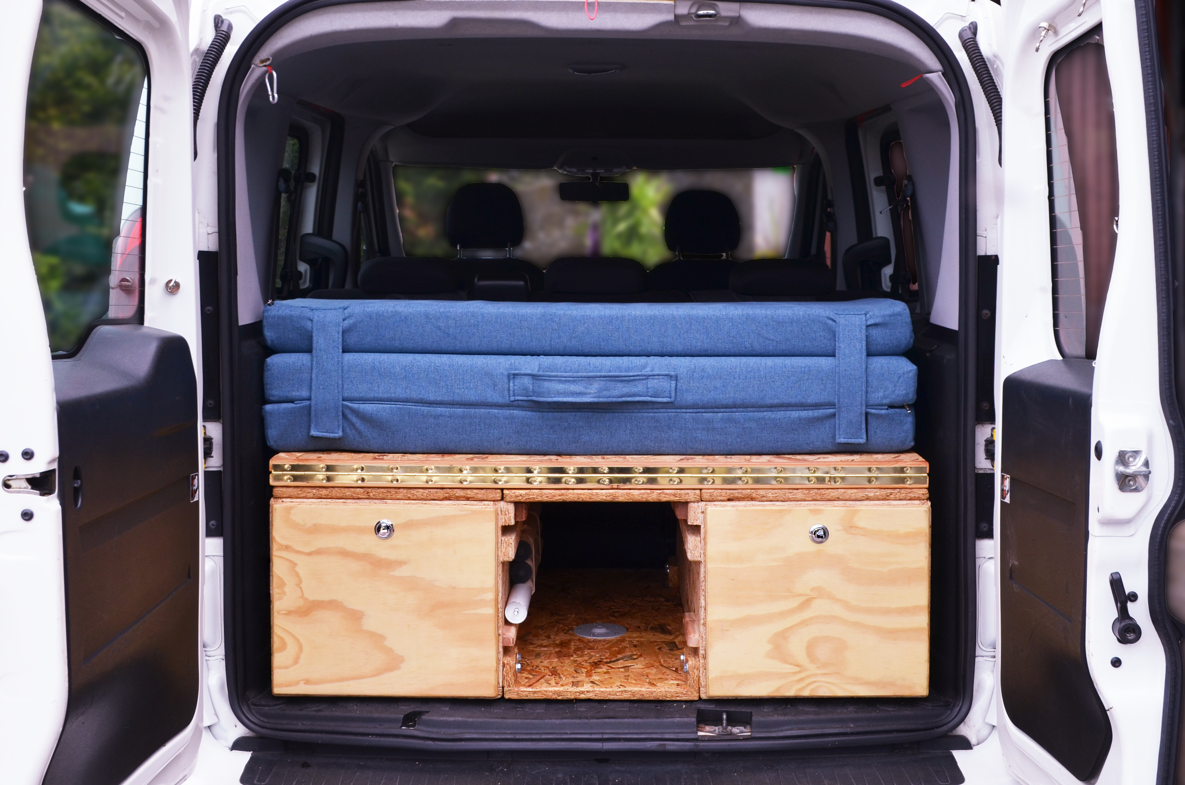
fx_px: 1183
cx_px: 592
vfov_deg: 36.7
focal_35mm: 36
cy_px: 392
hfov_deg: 53.2
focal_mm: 24
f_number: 7.1
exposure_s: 1/200
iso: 200
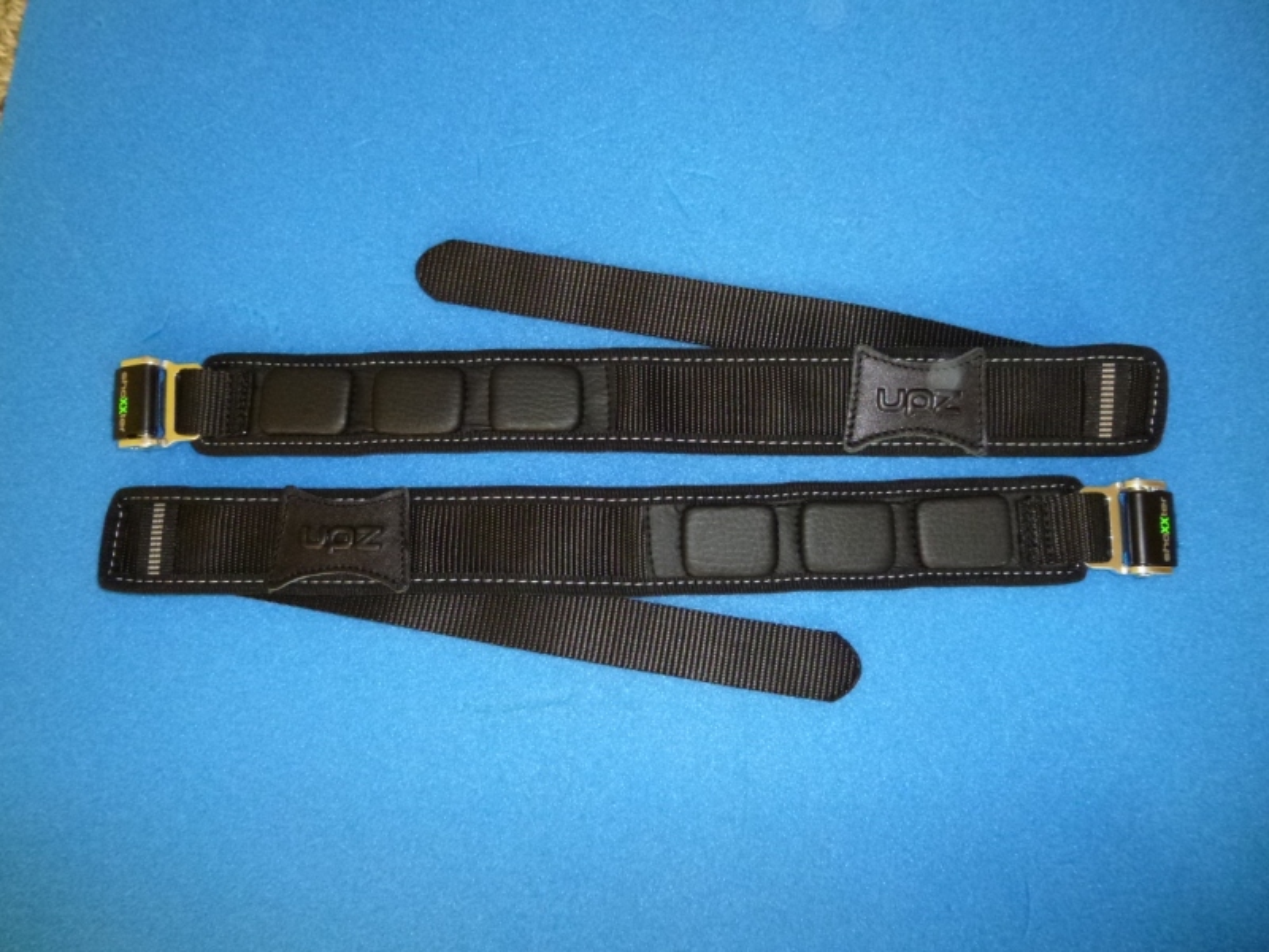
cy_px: 476
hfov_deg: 69.4
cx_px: 634
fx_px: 916
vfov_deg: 54.9
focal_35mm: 25
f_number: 3.1
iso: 400
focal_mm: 4.5
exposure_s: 1/60
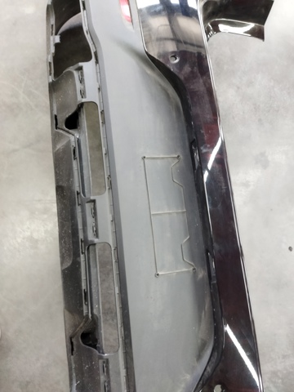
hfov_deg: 51.4
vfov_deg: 65.3
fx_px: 306
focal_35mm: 27
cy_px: 196
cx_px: 147
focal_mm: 4.71
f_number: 1.79
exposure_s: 1/50
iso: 488
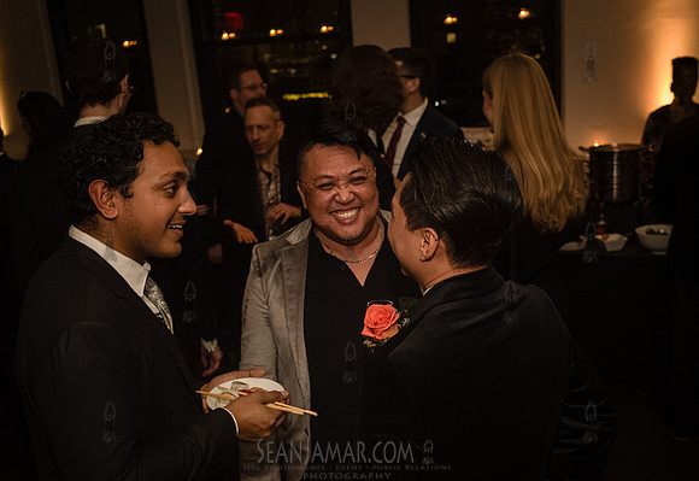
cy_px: 271
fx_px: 792
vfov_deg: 33.7
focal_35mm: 40
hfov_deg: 47.4
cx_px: 407
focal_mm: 35
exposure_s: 1/400
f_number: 5
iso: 8000
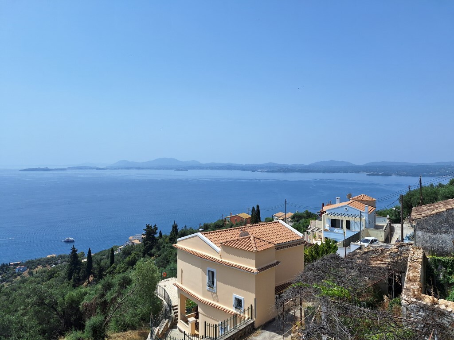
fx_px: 302
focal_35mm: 23
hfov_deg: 73.9
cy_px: 170
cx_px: 227
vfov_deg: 58.9
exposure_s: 1/3378
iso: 40
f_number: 1.8
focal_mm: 5.54
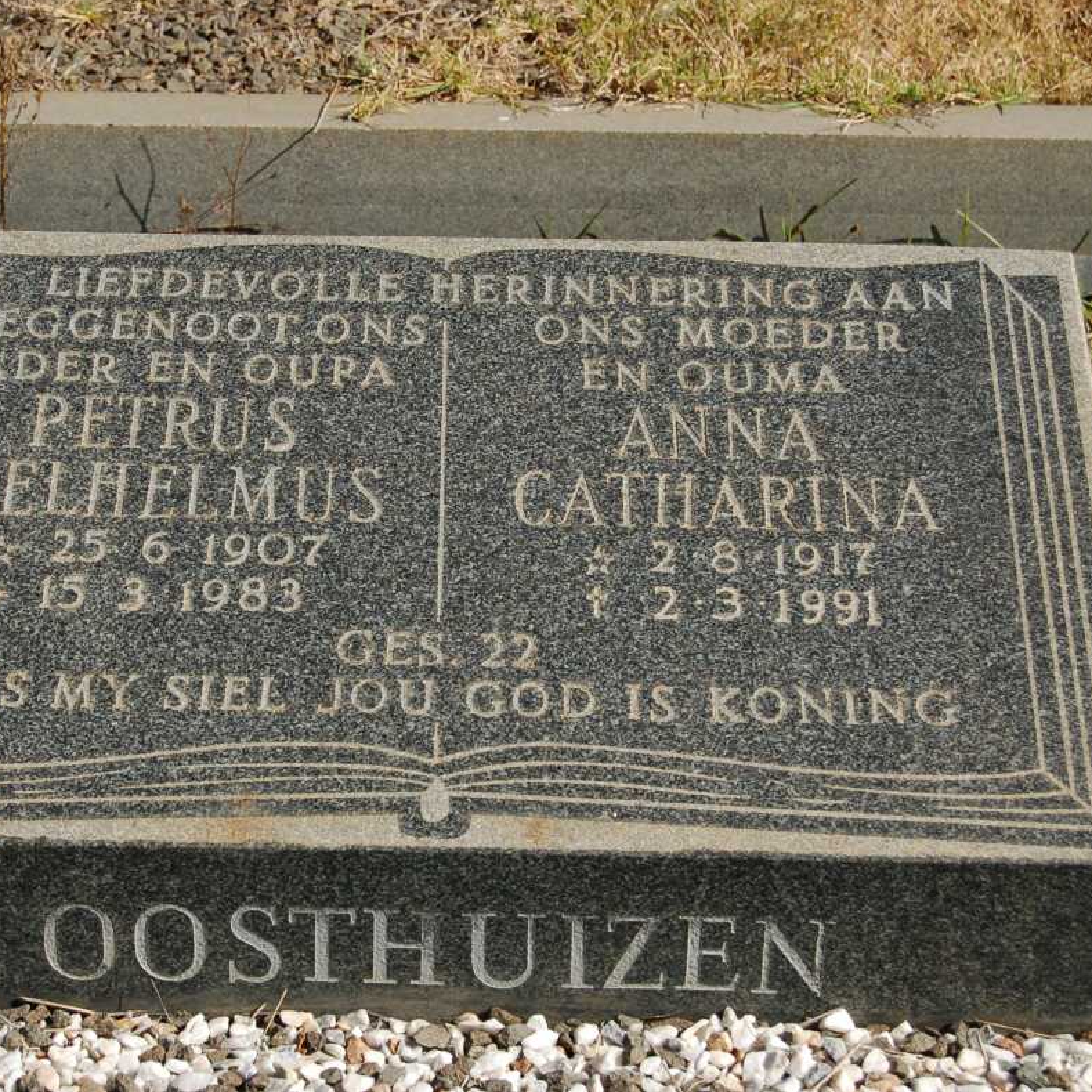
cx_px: 438
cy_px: 543
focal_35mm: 89
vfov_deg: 19.5
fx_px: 3176
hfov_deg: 19.5
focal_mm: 46
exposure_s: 1/500
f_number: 6.3
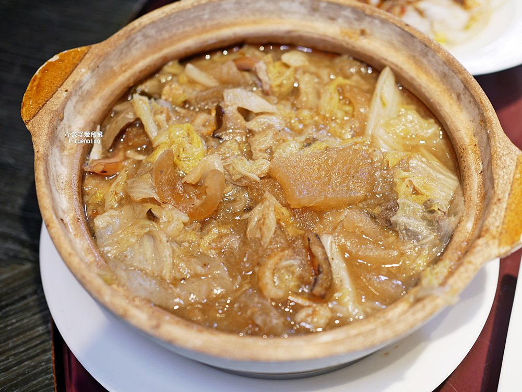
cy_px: 196
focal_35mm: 50
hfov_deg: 38.2
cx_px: 261
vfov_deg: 29.1
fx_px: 754
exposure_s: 1/125
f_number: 2
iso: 200
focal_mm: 25
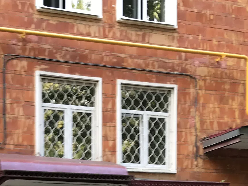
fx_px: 559
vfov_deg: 17.8
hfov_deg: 25.0
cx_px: 119
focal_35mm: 78
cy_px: 231
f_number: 1.8
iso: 25
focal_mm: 3.99
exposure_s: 1/50
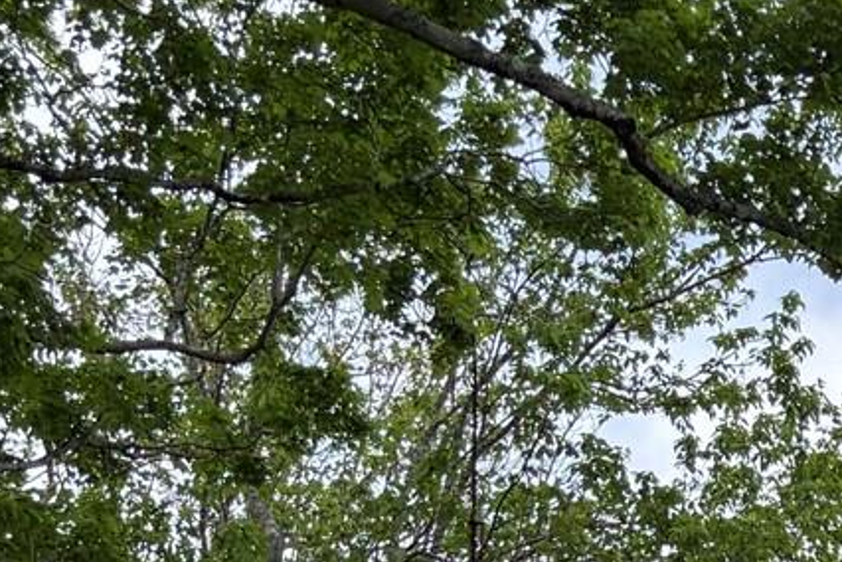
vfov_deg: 9.3
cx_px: 1318
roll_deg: +0.0
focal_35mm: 130
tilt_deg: +9.2
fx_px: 3040
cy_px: 1419
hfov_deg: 14.5
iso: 50
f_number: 1.6
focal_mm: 5.96
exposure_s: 1/918
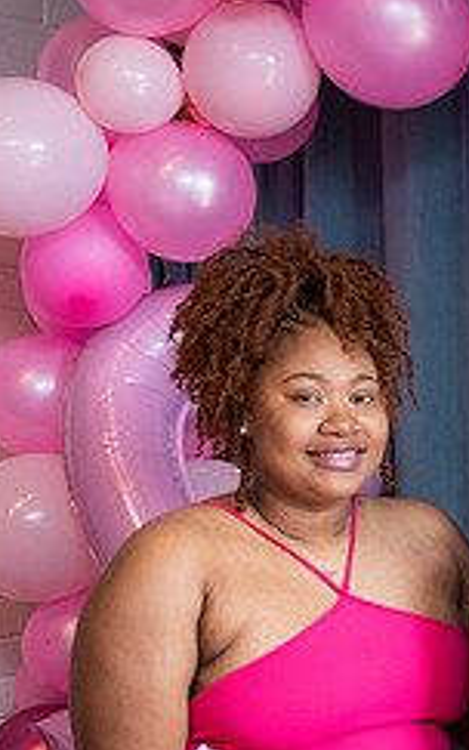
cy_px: 450
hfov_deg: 12.3
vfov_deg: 20.6
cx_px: 733
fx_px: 2064
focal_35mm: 101
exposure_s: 1/200
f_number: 4.5
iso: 1600
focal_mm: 28
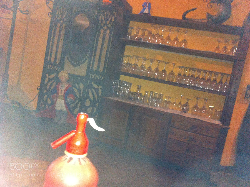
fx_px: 252
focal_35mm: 35
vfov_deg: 40.6
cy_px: 94
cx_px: 125
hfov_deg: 52.7
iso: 400
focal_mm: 3.85
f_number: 2.8
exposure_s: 1/15
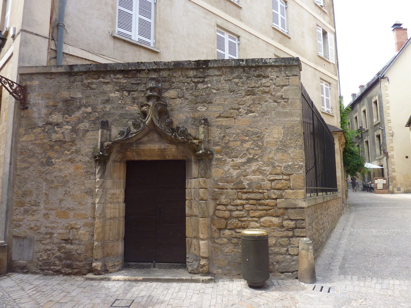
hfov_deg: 69.4
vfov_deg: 54.9
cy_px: 154
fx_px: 297
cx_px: 206
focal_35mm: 25
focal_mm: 4.1
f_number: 3.5
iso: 160
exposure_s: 1/200
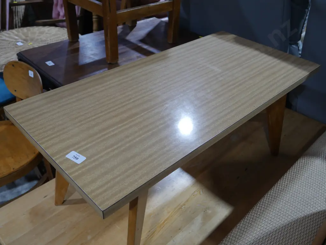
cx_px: 163
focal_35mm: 32
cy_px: 122
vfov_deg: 44.2
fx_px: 302
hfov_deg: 56.8
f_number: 3.6
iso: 500
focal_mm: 16
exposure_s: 1/60
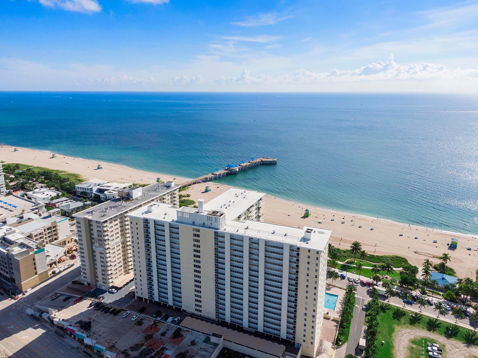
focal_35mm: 24
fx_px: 331
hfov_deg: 71.6
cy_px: 179
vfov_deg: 56.8
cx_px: 239
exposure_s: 1/2500
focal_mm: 4.39
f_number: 2.8
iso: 100
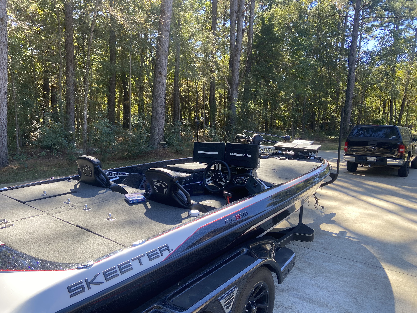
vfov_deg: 53.1
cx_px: 208
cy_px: 156
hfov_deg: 67.3
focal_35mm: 26
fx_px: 313
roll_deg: -1.8
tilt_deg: -7.5
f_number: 1.8
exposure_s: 1/244
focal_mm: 4.25
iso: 32
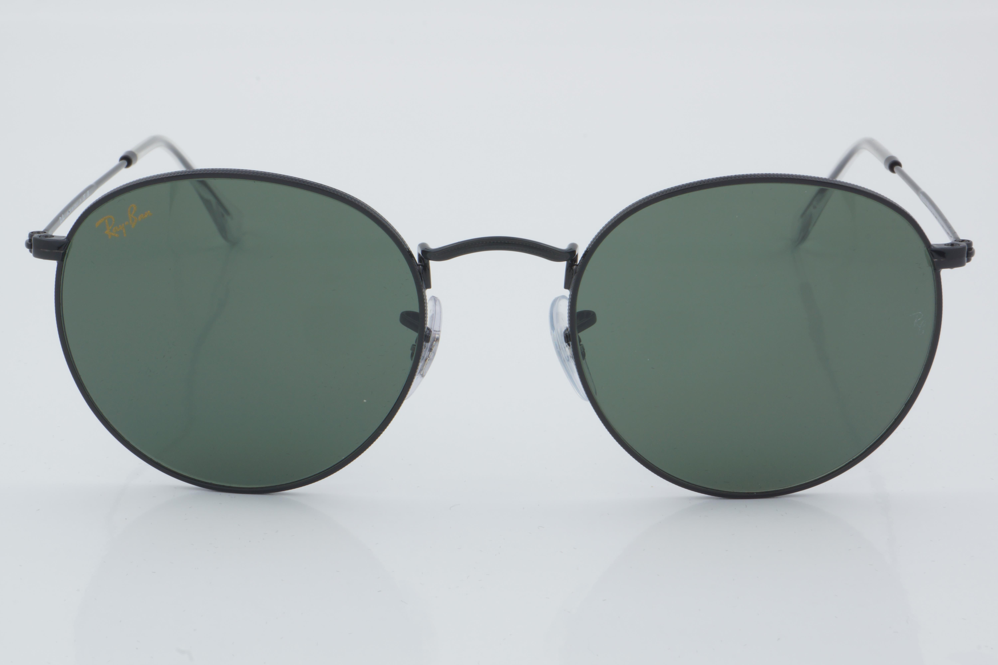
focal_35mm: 82
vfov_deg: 16.6
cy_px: 332
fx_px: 2287
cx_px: 499
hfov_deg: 24.6
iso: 100
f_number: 32
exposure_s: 1/4
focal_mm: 55
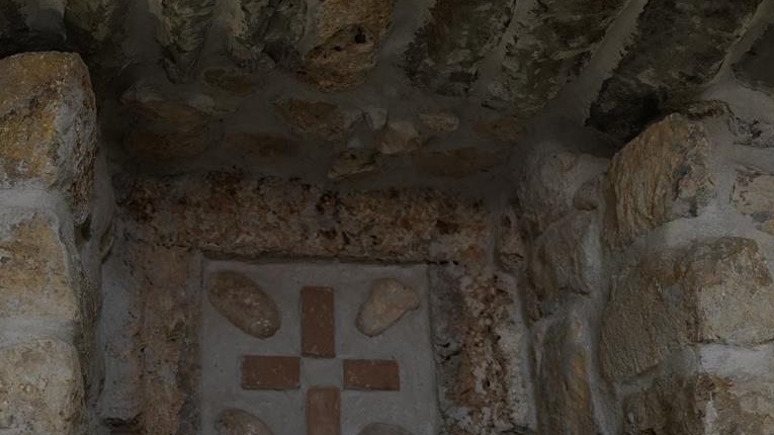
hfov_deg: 29.7
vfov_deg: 16.9
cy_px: 327
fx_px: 1457
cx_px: 316
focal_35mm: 71
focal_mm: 36
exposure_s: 1/100
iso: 640
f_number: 2.8
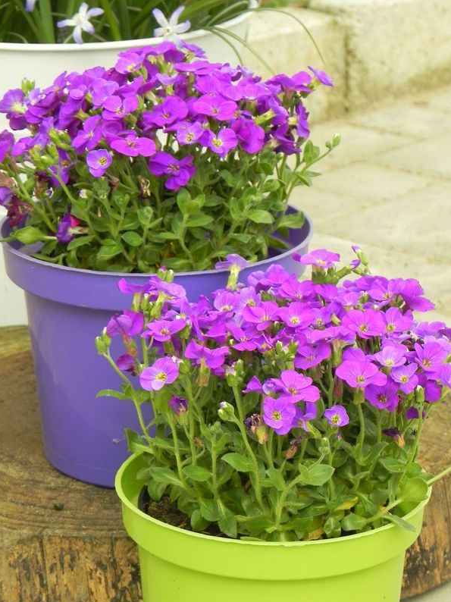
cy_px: 303
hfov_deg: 11.4
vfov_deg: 15.2
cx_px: 225
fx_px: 2260
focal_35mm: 130
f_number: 5
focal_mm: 23
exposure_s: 1/400
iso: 160
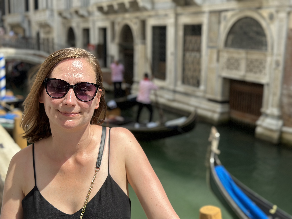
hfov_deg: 39.7
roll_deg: -2.1
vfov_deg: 30.3
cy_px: 110
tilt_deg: -10.1
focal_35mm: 48
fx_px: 405
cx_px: 146
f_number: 1.78
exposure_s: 1/3058
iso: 80
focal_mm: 6.86
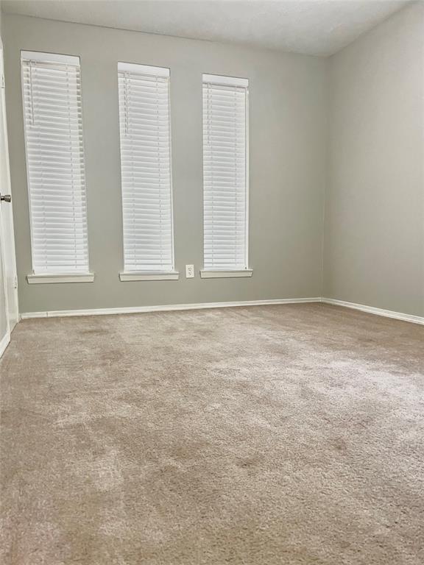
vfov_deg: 67.3
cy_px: 282
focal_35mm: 26
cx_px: 212
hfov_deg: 53.1
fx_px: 425
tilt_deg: -5.8
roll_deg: +1.2
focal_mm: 5.1
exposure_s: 1/60
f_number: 1.6
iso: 320
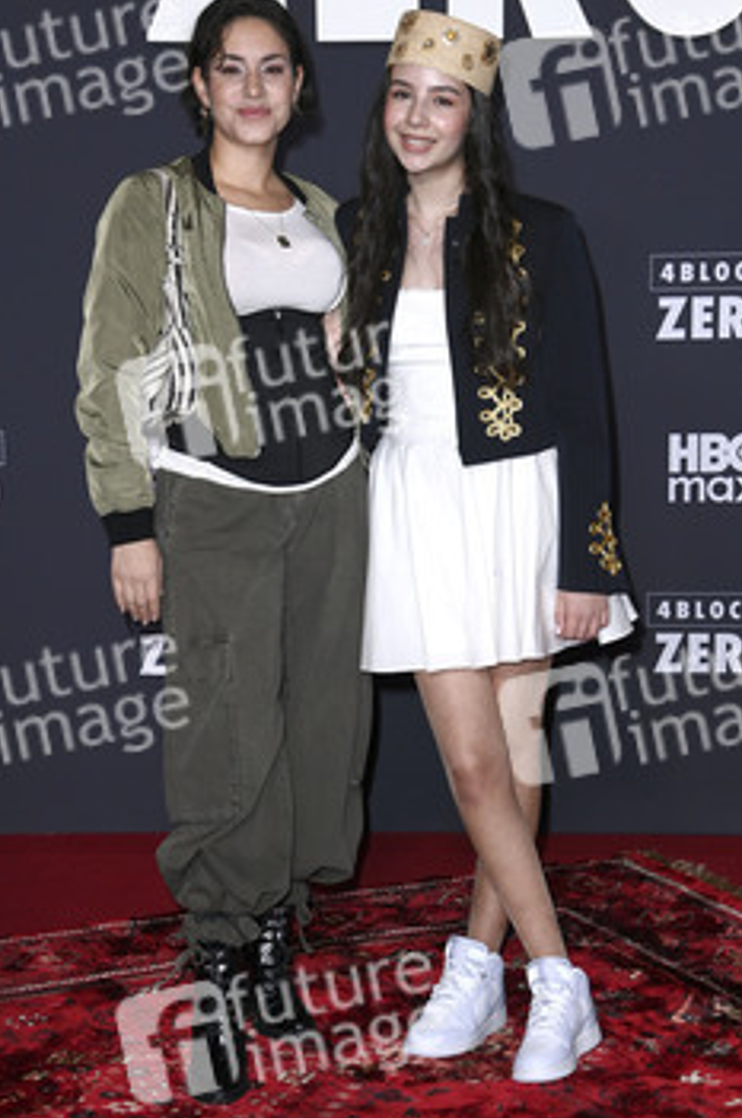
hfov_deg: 15.3
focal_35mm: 89
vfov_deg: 22.9
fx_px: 2760
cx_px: 373
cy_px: 551
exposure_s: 1/250
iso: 1000
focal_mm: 78
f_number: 5.6
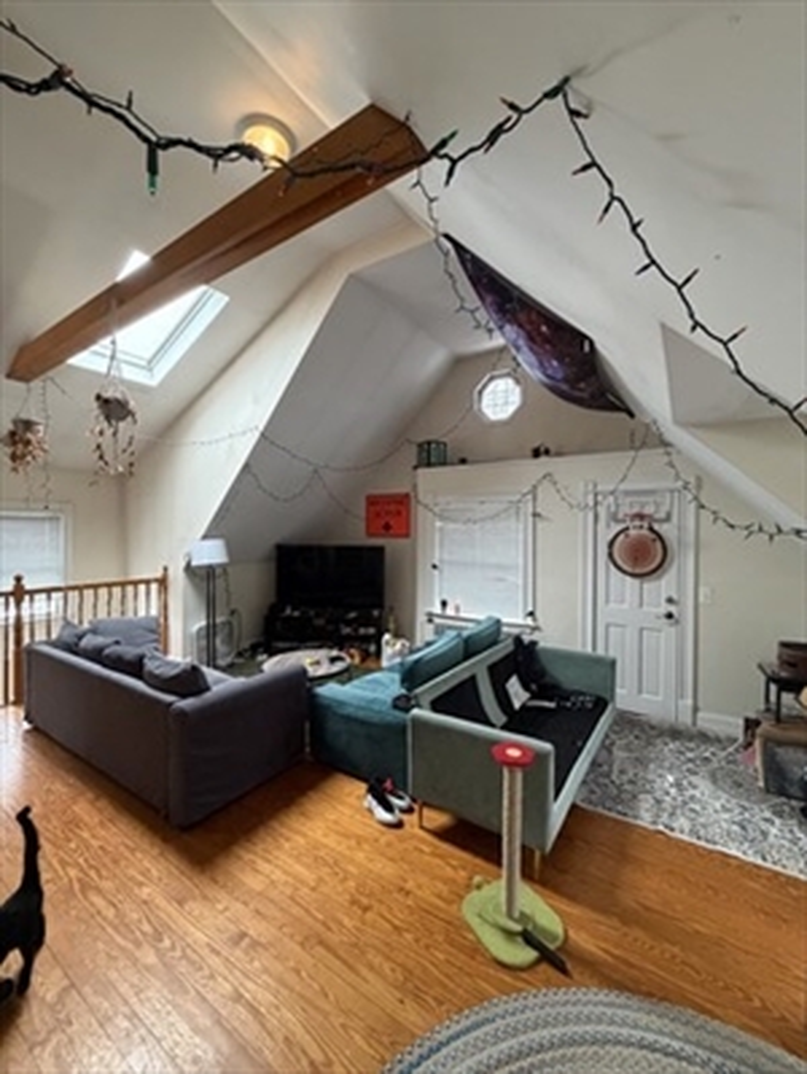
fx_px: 434
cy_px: 537
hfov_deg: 85.8
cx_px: 404
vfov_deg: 102.0
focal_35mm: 14
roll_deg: -0.3
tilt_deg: -1.0
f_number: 2.2
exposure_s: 1/60
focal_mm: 2.22
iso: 500
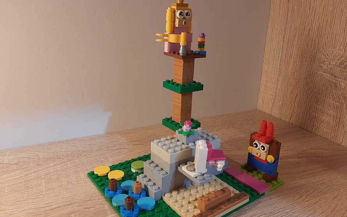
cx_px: 175
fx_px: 274
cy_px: 114
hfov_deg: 64.6
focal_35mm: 29
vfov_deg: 43.1
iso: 200
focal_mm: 3.93
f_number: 1.7
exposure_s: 1/50
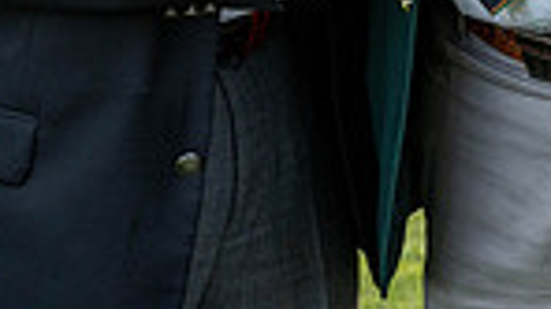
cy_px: -400
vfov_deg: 4.1
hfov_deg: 7.5
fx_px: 4205
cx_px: 488
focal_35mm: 288
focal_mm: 70
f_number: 5
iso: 500
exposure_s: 1/160
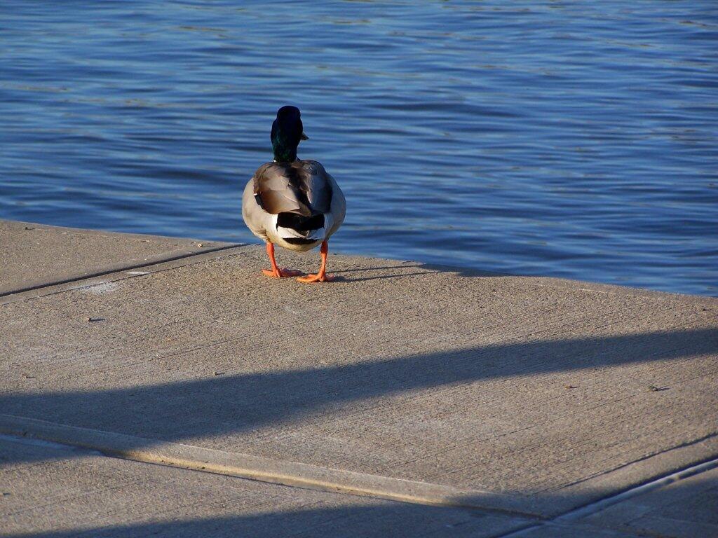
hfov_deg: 9.5
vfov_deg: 7.1
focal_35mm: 209
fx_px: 4335
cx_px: 359
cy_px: 269
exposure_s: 1/800
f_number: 3.2
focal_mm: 34.6
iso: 80
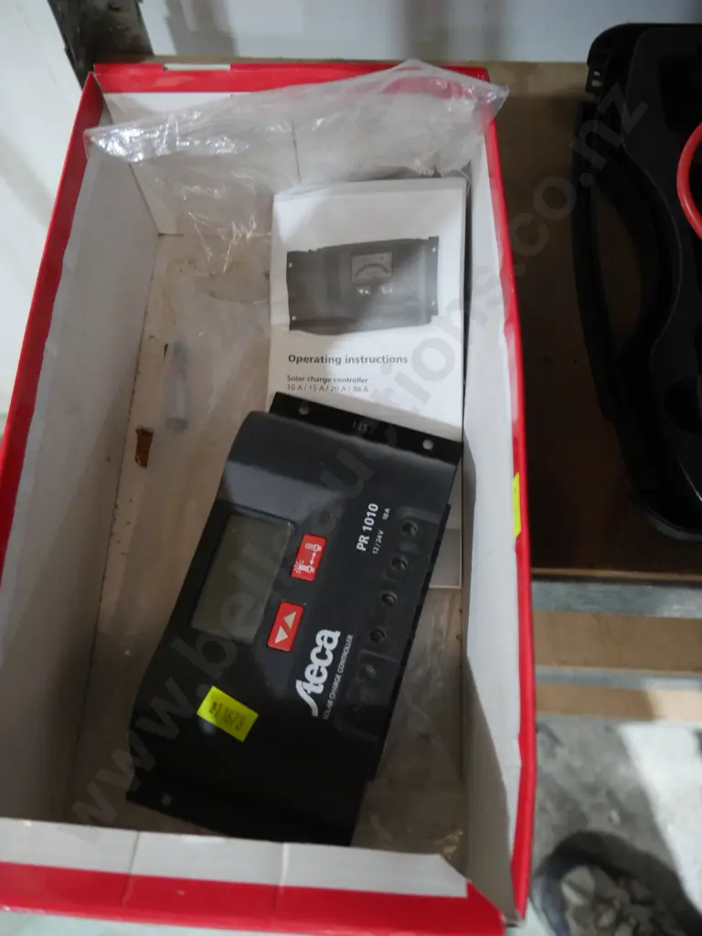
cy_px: 468
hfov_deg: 46.8
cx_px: 351
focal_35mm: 30
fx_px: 811
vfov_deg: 60.0
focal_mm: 15
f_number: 3.6
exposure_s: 1/60
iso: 2000
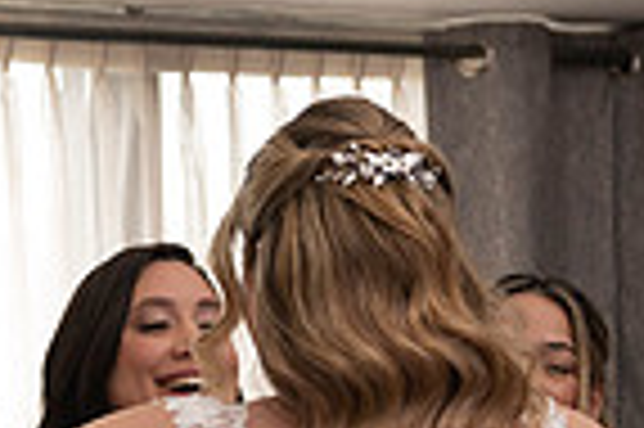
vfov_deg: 7.0
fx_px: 3484
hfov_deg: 10.5
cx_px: -18
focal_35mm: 195
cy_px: 473
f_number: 2.8
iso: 1600
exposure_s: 1/1600
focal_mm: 48
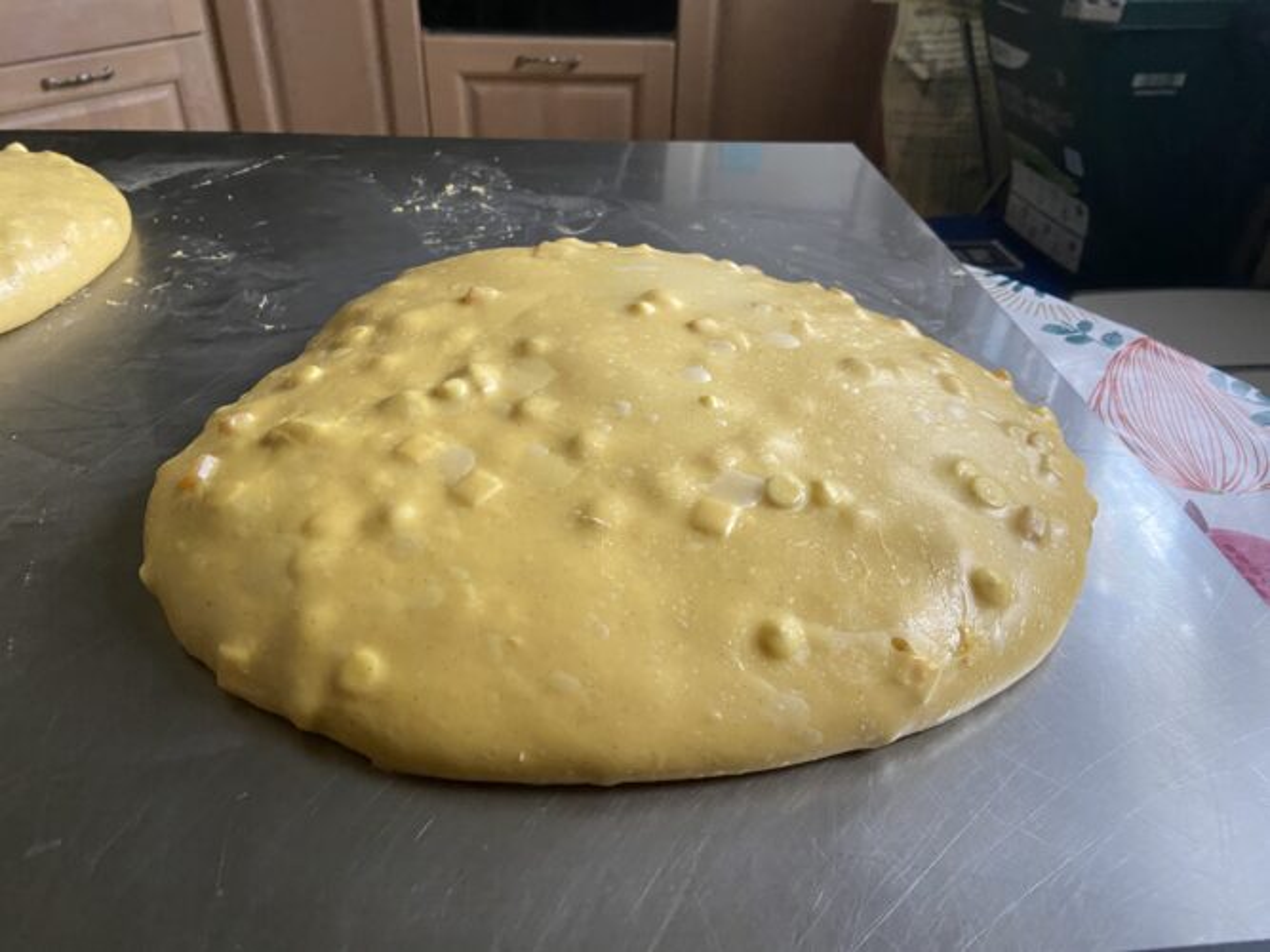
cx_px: 635
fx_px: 954
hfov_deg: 67.3
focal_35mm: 26
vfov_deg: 53.0
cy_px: 476
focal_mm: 4.25
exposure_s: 1/60
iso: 320
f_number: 1.8
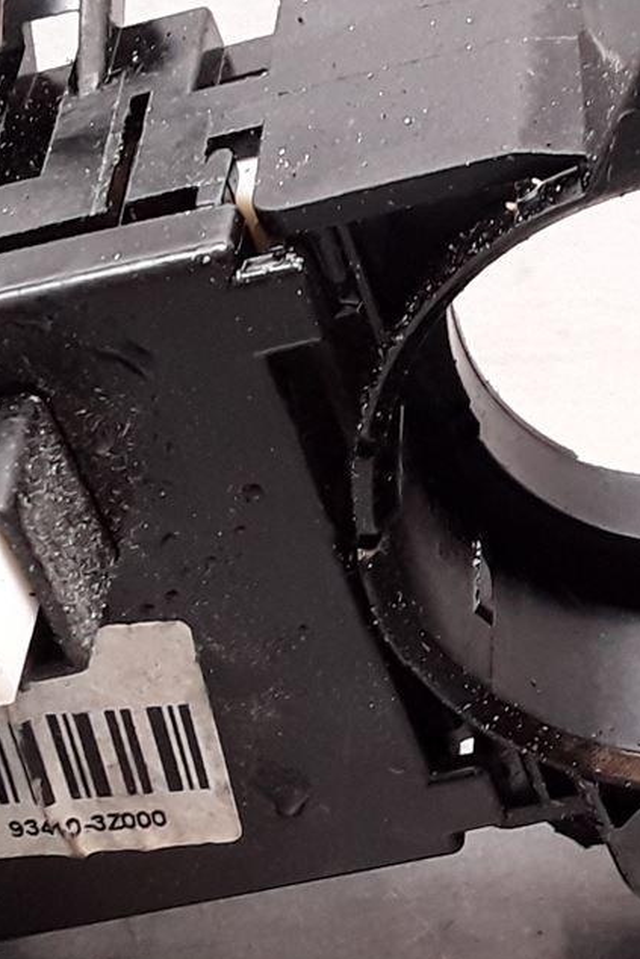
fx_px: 2505
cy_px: 712
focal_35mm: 94
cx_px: 622
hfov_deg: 14.4
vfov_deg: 21.5
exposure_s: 1/50
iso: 100
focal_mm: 2.91
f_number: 1.9
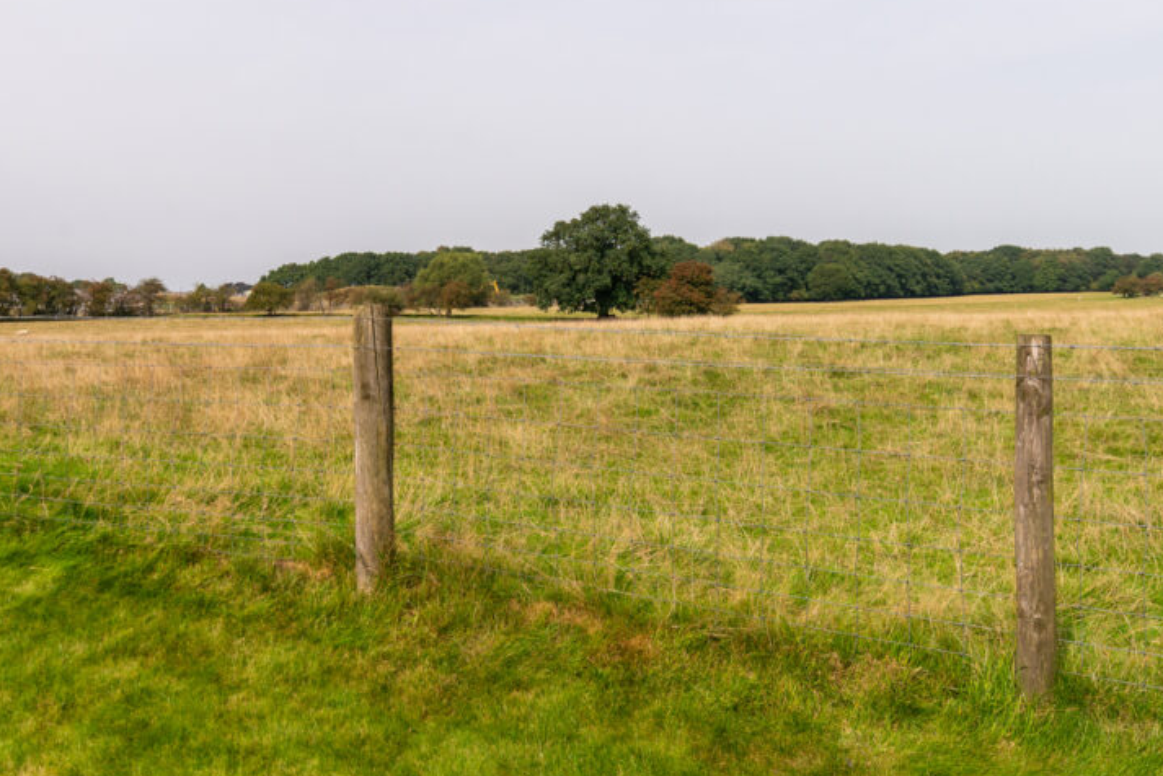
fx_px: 1131
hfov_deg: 53.8
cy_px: 267
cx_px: 440
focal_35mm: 35
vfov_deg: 37.5
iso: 320
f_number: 8
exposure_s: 1/1000
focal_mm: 24
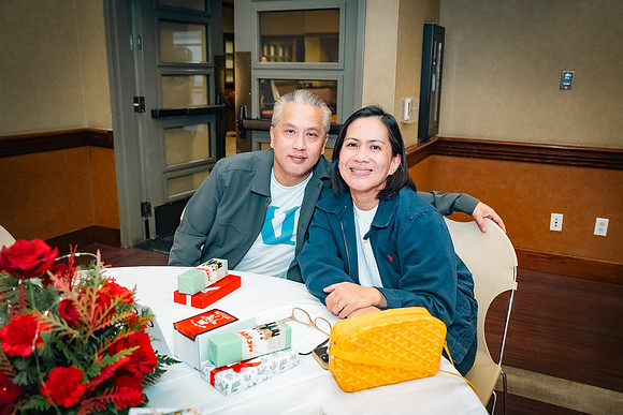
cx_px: 312
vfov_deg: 42.3
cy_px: 208
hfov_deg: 60.3
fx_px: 537
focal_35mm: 31
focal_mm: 31
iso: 1600
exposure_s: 1/100
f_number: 3.5
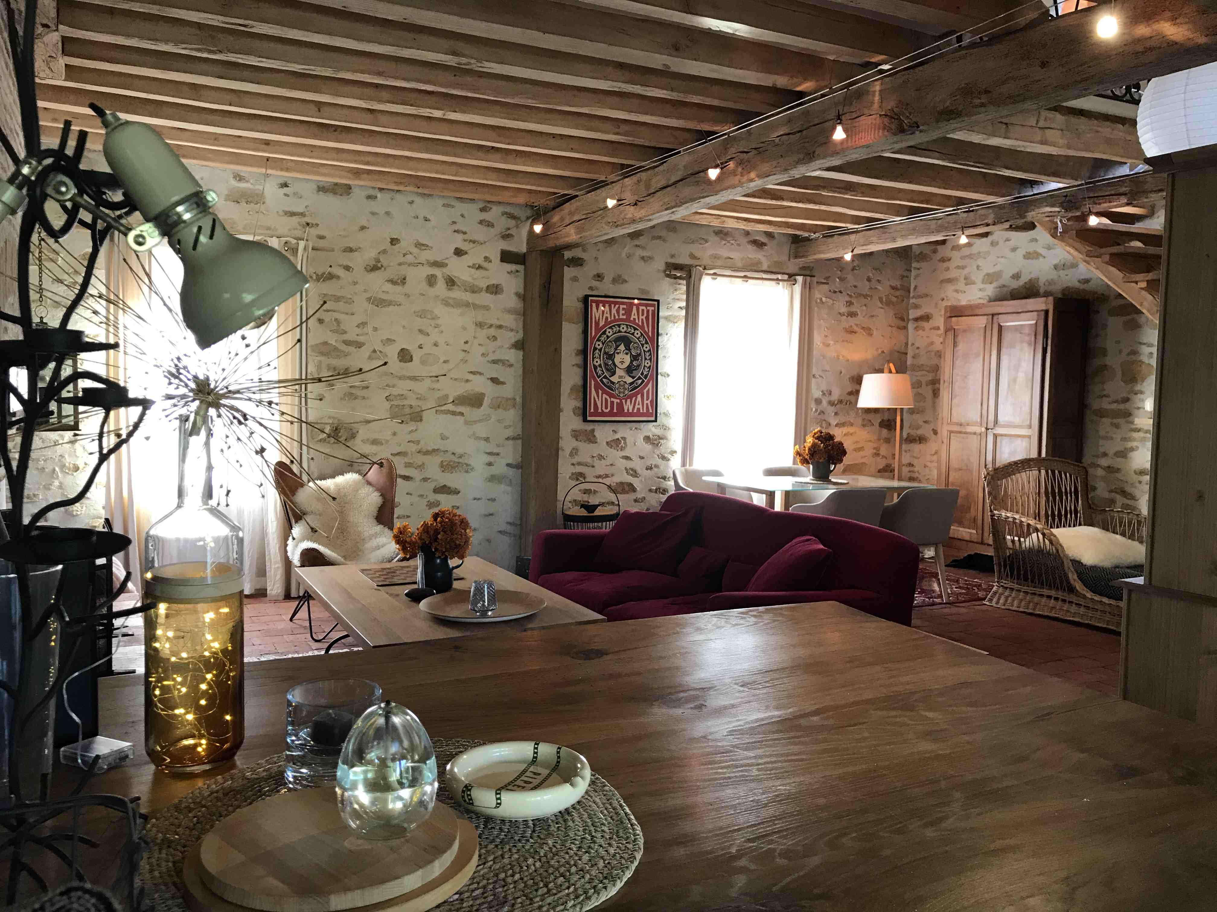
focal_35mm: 28
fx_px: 984
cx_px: 608
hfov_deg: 63.4
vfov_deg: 49.7
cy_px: 456
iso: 32
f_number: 1.8
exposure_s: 1/25
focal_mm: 3.99
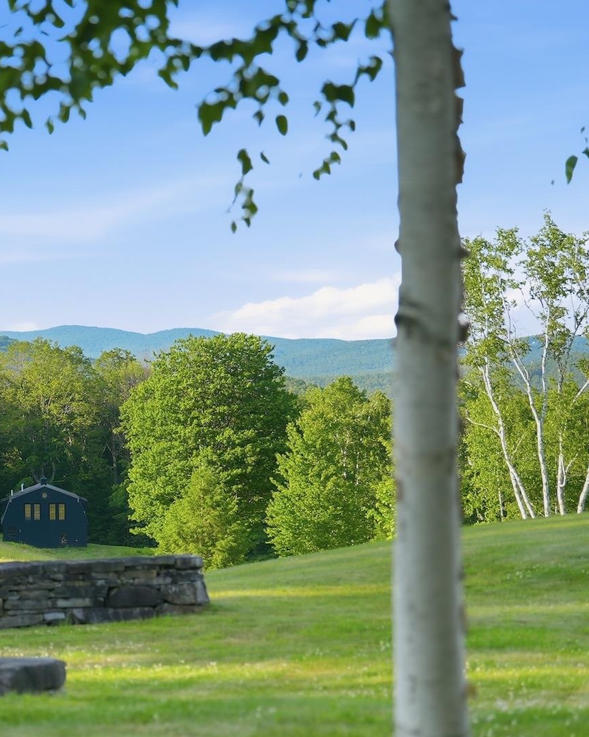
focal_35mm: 123
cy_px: 452
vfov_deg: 15.6
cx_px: 25
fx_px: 2681
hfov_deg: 12.4
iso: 125
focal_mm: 70
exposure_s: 1/400
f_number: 2.8
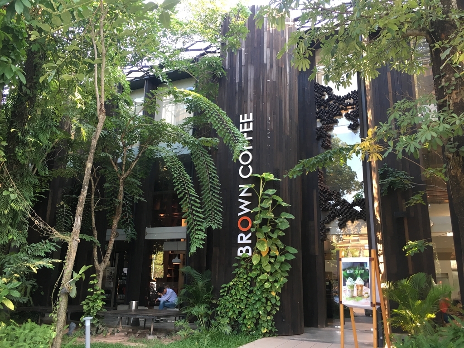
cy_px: 174
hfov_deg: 61.7
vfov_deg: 48.2
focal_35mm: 29
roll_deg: -2.2
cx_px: 232
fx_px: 389
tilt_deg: +14.5
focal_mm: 4.15
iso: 40
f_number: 2.2
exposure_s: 1/33
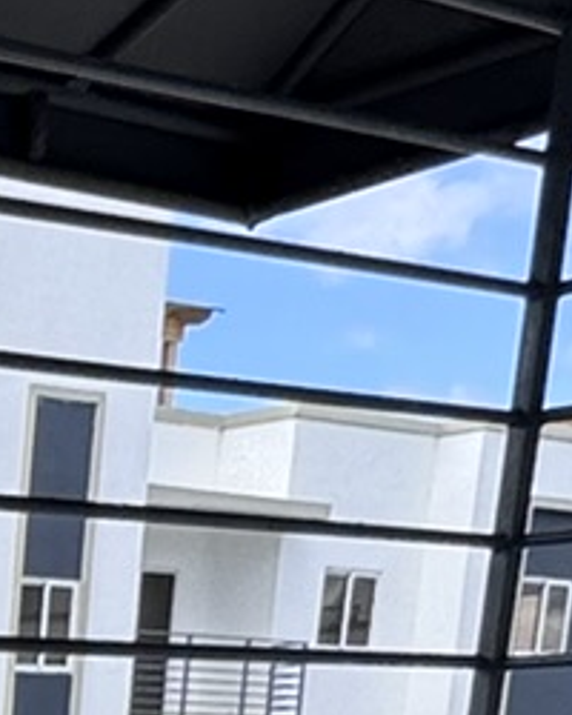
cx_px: -724
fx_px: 2370
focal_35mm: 112
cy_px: 1544
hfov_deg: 11.7
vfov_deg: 13.8
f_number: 2.2
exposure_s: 1/956
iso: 50
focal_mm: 2.22
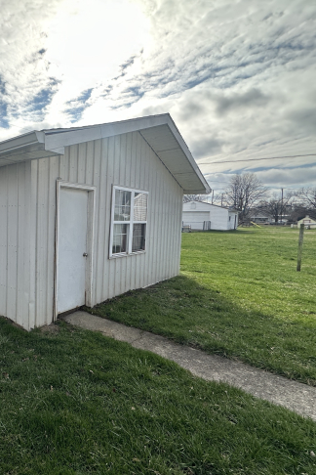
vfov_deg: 84.0
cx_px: 3
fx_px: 263
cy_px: 232
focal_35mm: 20
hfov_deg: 50.6
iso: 40
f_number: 2.2
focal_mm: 2.22
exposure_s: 1/1473
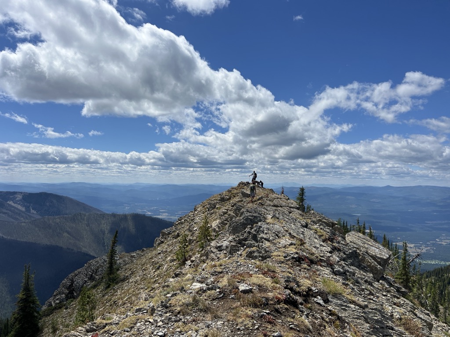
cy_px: 168
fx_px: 338
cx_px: 225
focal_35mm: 26
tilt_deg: +2.4
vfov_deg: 53.1
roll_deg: -0.3
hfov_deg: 67.3
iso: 50
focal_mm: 5.7
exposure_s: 1/10309
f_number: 1.5
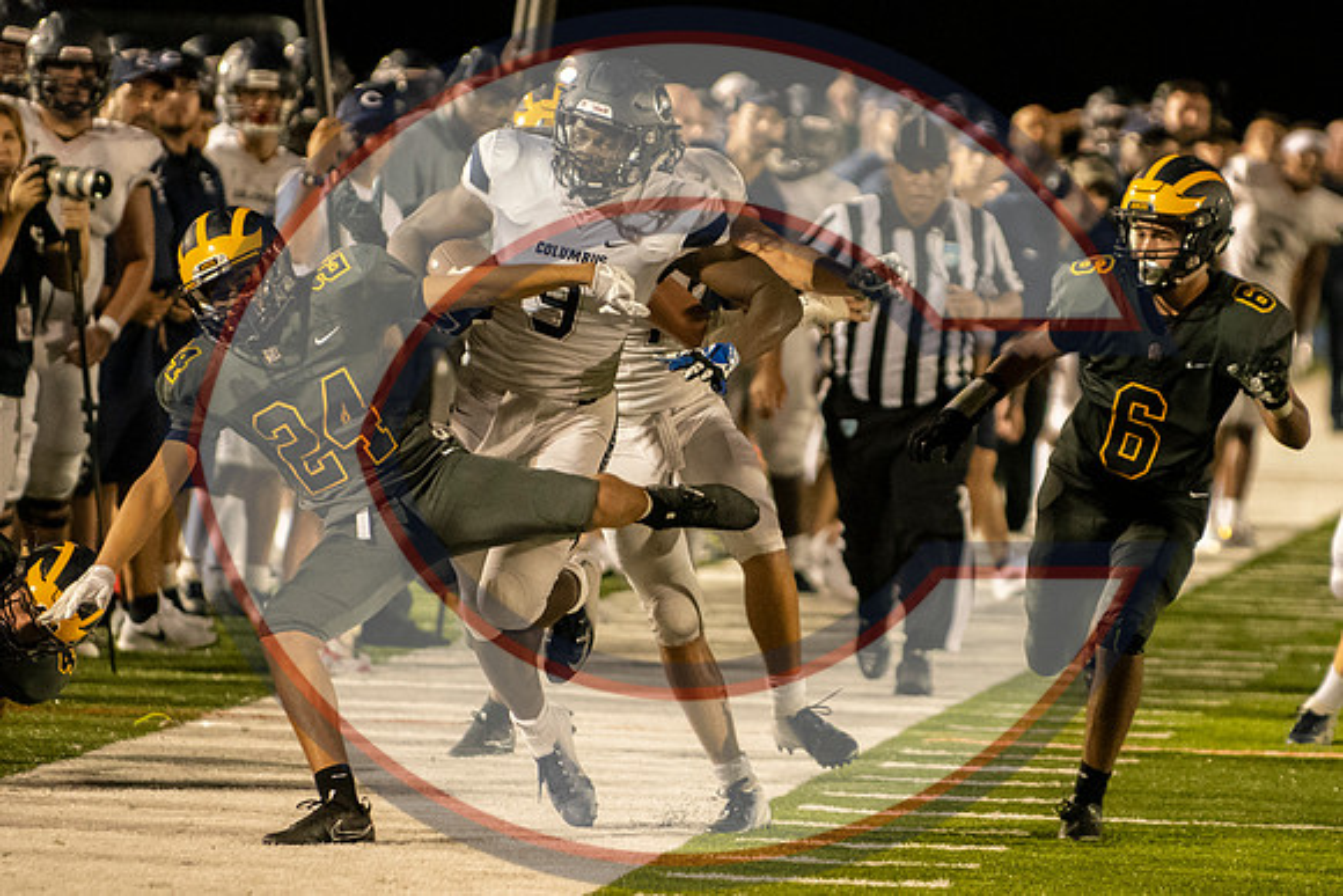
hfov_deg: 5.0
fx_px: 15485
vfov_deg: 3.3
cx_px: 798
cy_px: 550
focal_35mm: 415
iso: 8000
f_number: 2.8
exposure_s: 1/1000
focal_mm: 200
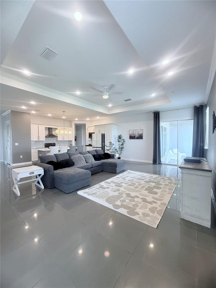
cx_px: 108
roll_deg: -0.2
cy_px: 144
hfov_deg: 85.7
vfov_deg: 102.1
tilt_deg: -1.0
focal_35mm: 14
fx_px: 116
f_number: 2.2
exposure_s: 1/120
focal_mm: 2.22
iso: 250
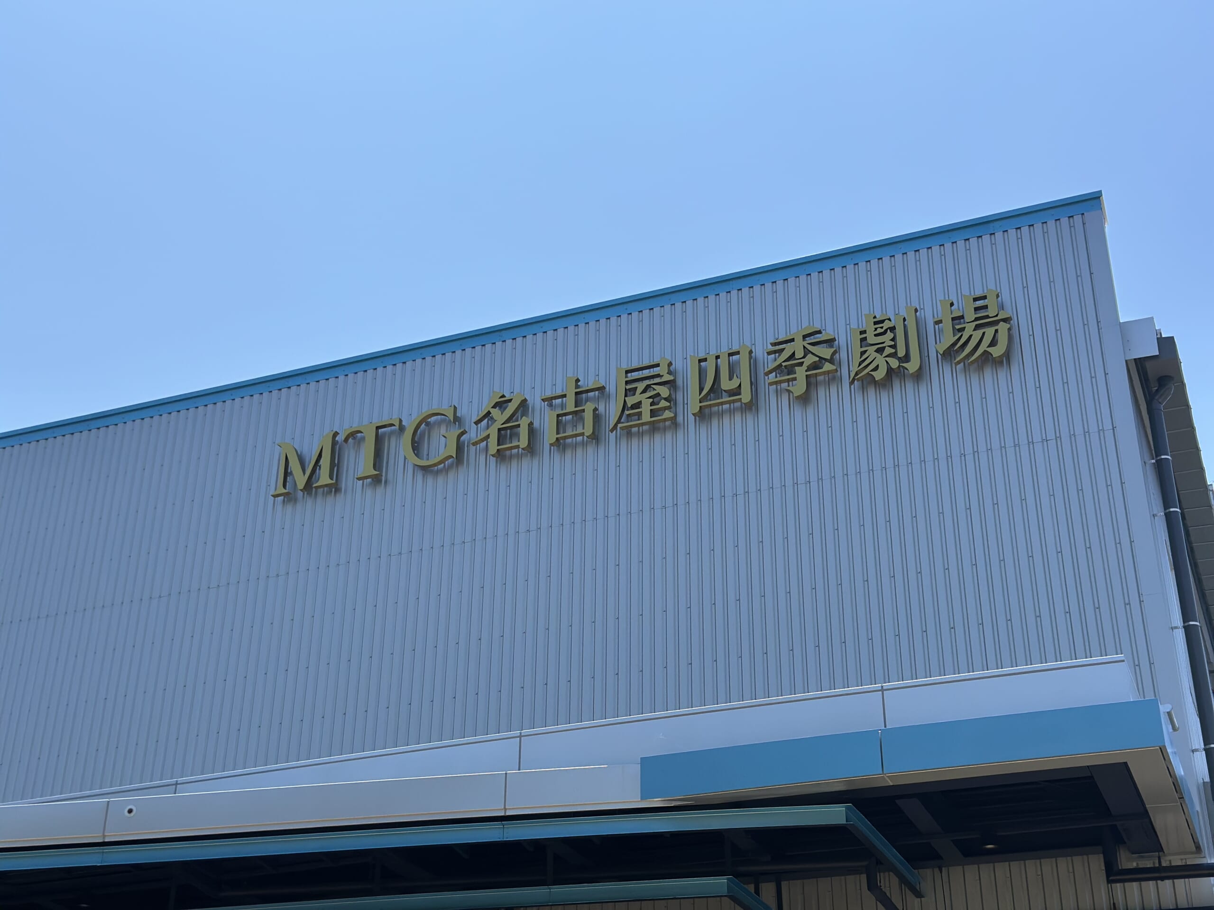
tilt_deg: +28.1
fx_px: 1683
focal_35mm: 48
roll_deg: -0.9
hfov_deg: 39.7
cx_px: 607
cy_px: 455
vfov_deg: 30.3
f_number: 1.78
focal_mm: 6.86
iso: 100
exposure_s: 1/5556
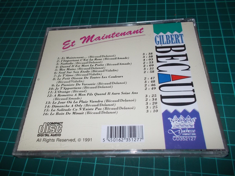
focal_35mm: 29
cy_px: 88
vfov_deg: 48.2
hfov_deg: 61.7
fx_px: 197
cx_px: 118
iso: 200
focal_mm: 4.1
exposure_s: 1/30
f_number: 3.3
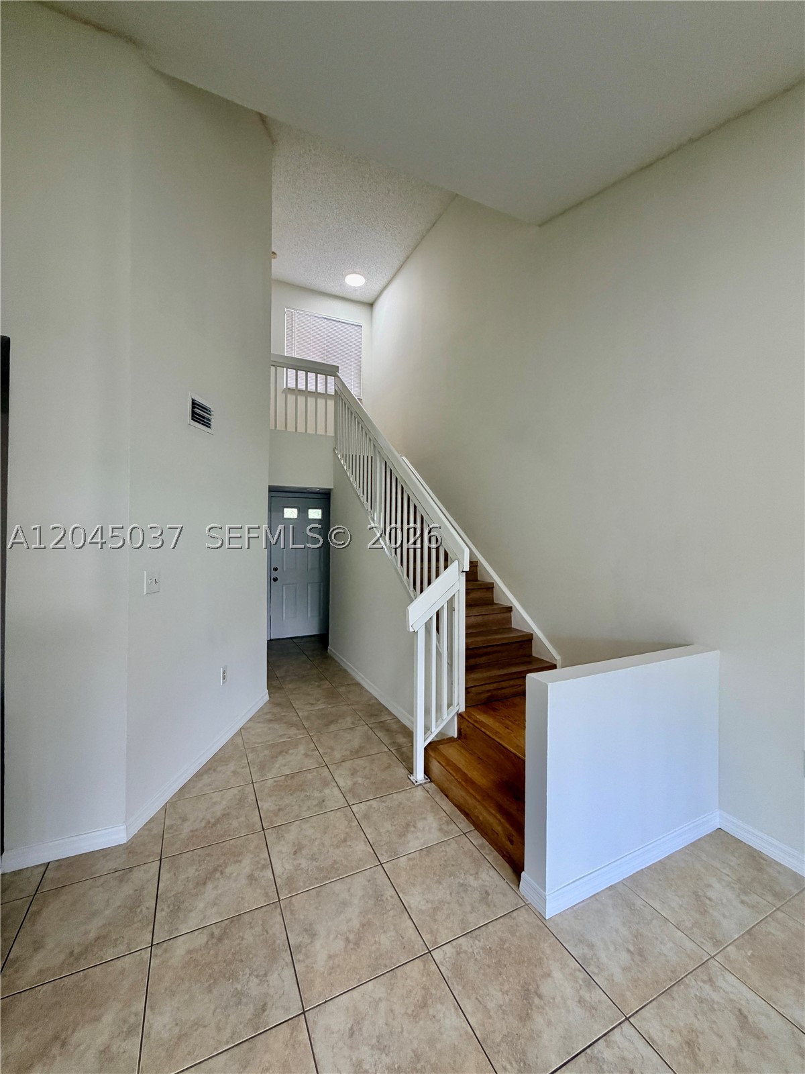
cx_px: 402
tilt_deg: -0.2
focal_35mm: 14
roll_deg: -0.1
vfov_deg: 102.1
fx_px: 434
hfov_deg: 85.7
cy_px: 537
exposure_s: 1/120
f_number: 2.2
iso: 250
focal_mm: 2.22
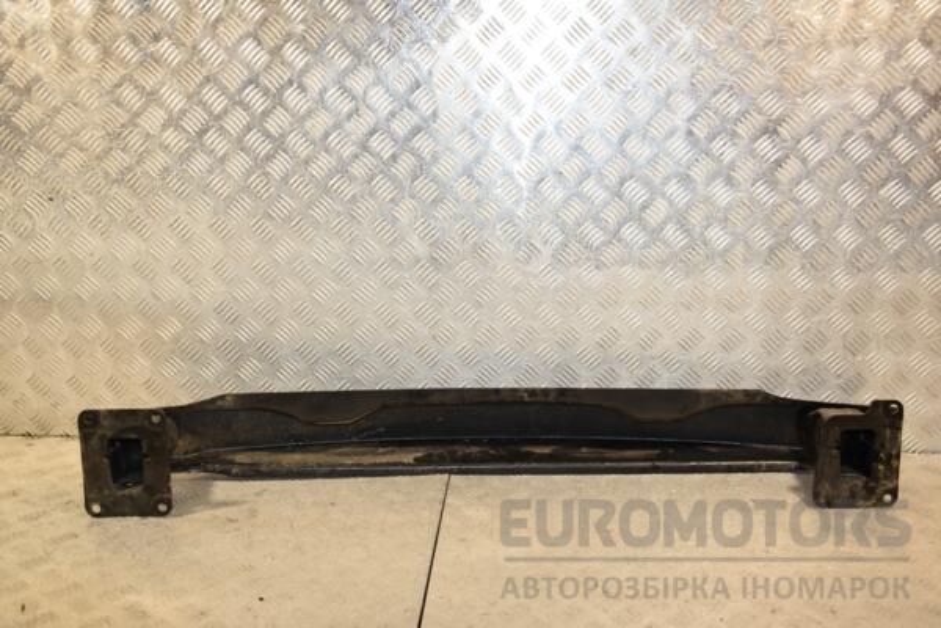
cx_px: 470
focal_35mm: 39
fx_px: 1019
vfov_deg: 34.2
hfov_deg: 49.6
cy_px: 314
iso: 800
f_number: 5
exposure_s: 1/200
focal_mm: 26
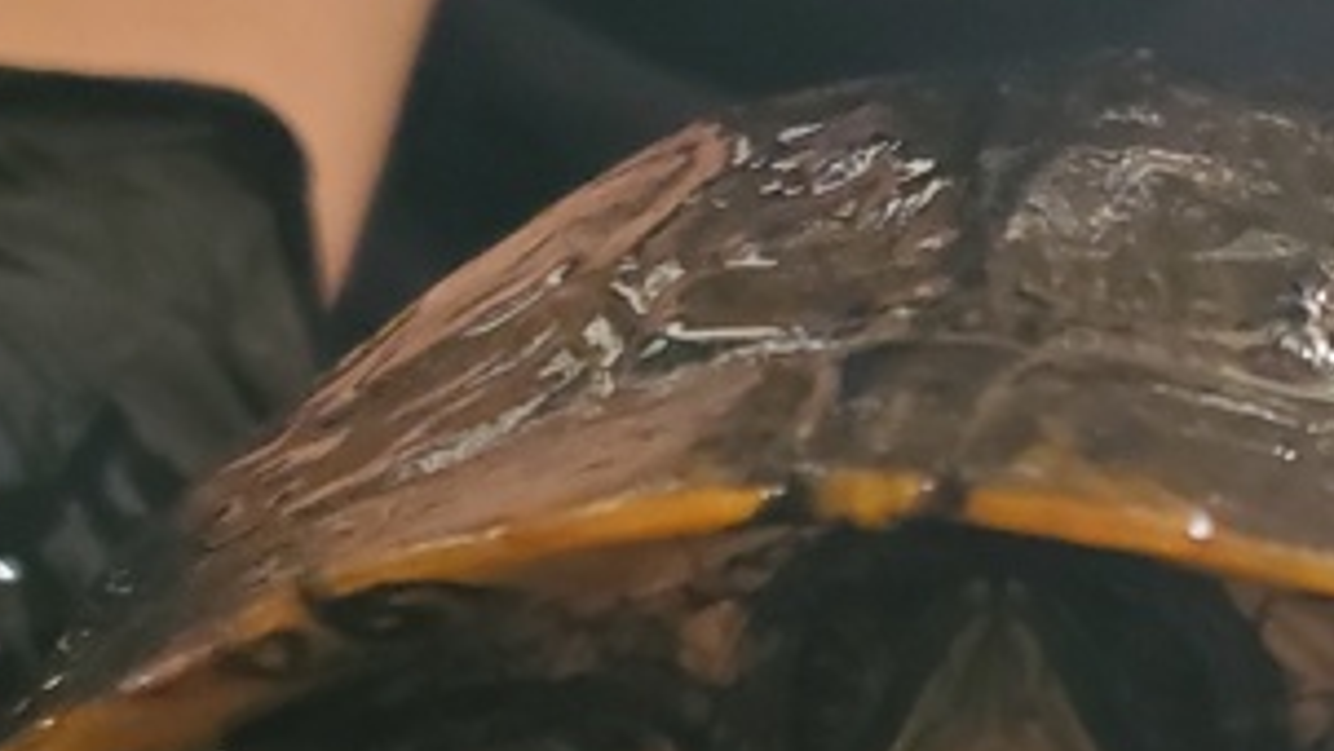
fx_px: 3396
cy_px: 773
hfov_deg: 22.1
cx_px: 919
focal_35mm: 96
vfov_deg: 12.4
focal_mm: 4.3
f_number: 1.5
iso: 400
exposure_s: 1/40
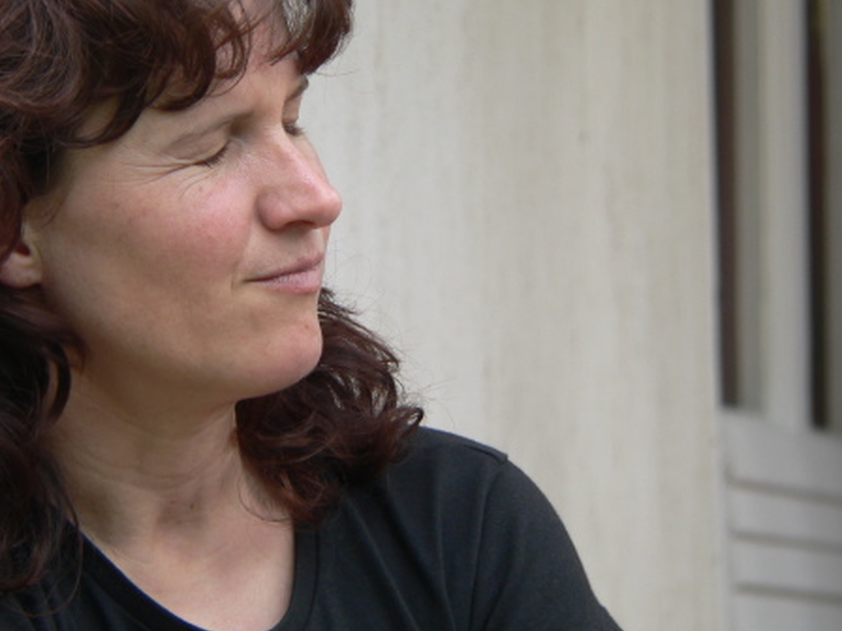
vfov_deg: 3.7
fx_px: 9657
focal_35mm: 397
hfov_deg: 5.0
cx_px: 310
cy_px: 229
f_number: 2.8
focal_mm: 46.3
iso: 80
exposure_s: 1/80
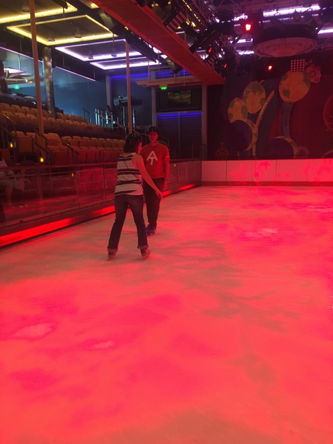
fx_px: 372
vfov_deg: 61.7
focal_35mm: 29
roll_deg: +1.9
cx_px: 166
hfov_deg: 48.2
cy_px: 222
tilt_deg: -9.8
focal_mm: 4.15
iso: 200
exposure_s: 1/24
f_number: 2.2
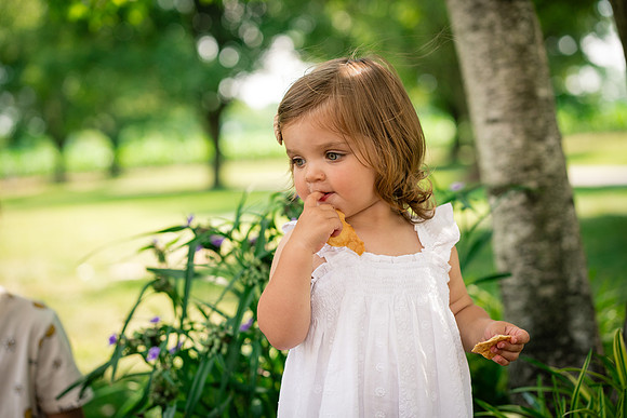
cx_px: 314
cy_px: 209
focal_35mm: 85
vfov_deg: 16.1
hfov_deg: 23.9
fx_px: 1481
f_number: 3.5
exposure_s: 1/500
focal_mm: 85
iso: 320
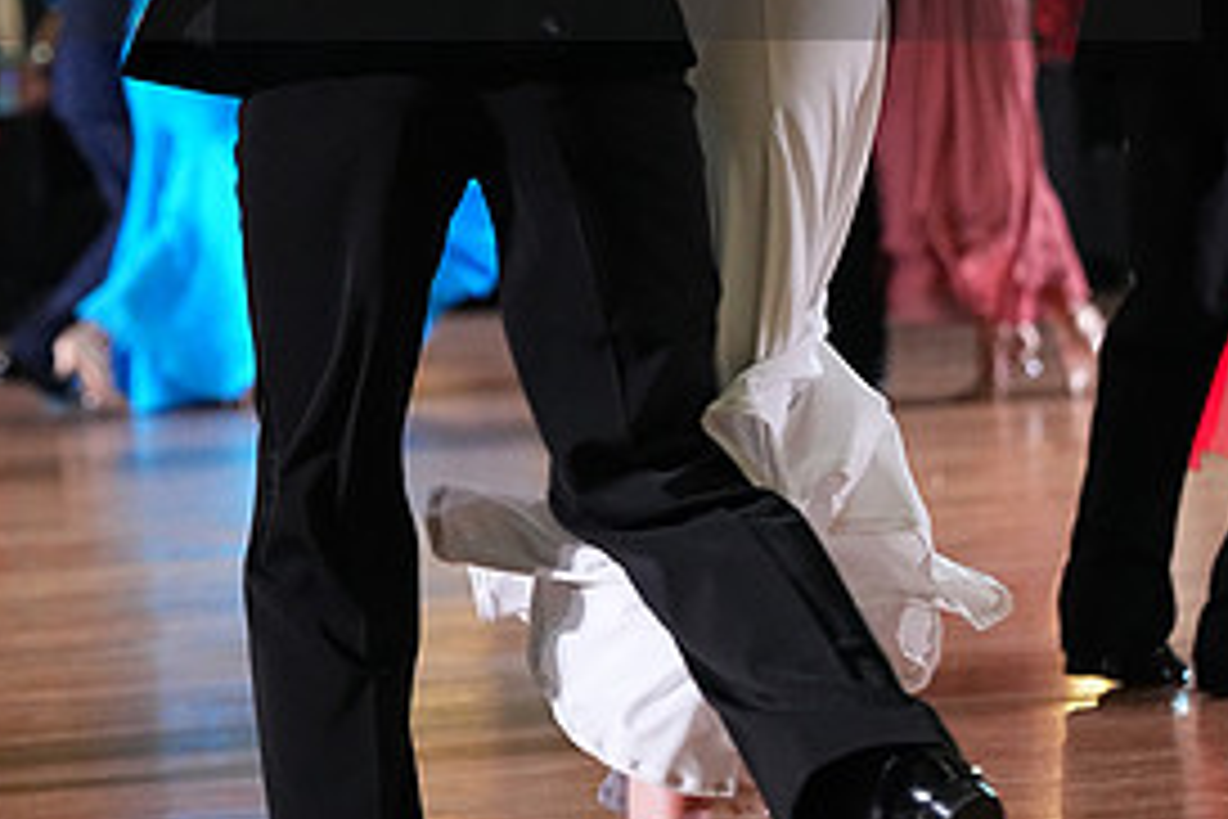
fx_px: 9789
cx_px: 583
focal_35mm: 287
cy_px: -108
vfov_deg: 4.8
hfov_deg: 7.2
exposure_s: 1/400
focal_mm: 135
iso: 6400
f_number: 5
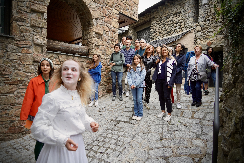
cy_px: 82
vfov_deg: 53.1
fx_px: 163
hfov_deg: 73.7
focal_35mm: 24
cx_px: 122
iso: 800
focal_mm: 24
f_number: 4
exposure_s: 1/160
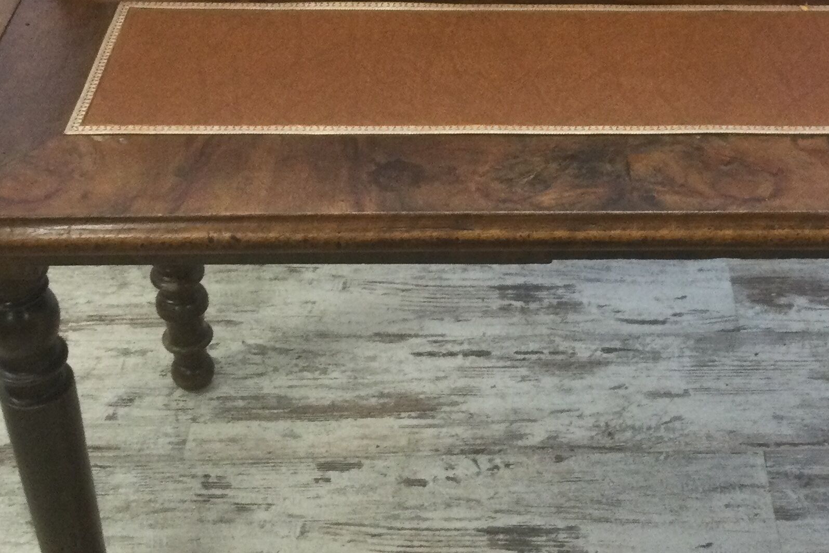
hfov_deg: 30.2
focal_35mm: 66
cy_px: 108
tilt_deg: -34.8
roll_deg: -2.9
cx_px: 574
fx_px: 1520
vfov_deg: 20.4
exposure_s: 1/33
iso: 125
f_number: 2.4
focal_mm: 3.3
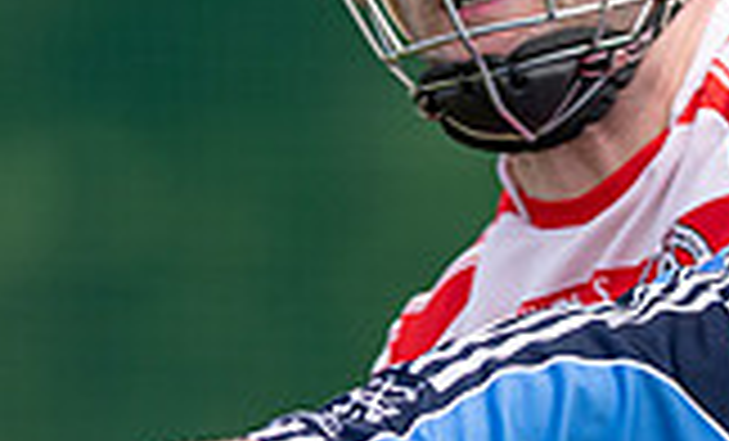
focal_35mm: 1880
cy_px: 947
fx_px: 37018
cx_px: 742
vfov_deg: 0.7
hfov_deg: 1.1
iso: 100
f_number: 2.8
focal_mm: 300
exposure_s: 1/1600
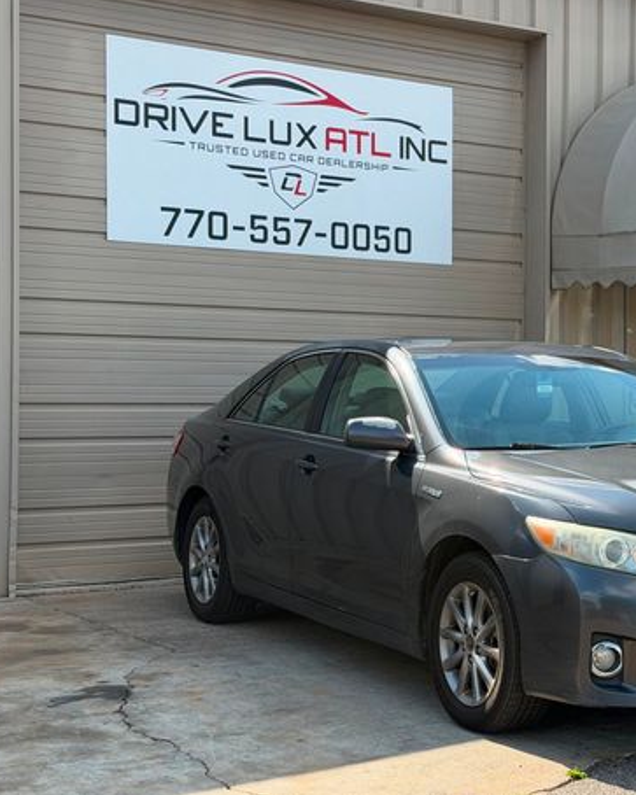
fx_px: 1553
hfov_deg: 22.7
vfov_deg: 28.7
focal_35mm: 66
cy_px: 387
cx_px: 538
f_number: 1.78
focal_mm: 6.76
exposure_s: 1/3226
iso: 100
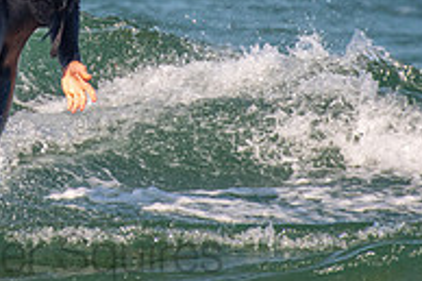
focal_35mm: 1497
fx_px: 17533
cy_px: -108
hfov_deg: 1.4
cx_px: 54
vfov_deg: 0.9
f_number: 5.6
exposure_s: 1/1250
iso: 640
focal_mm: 500
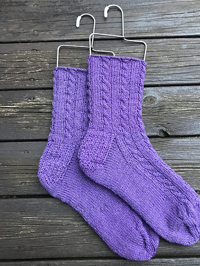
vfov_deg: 55.4
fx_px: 254
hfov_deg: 42.8
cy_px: 137
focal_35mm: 33
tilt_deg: -78.2
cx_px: 115
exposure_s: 1/7
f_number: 1.8
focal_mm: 3.99
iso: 100
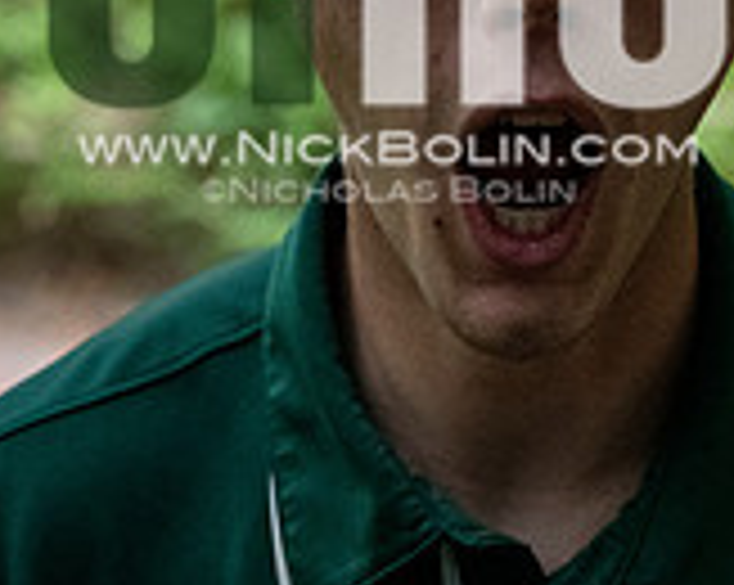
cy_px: -11
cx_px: 387
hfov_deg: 11.1
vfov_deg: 8.8
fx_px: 3775
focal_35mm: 174
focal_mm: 52
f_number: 4
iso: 4000
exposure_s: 1/500
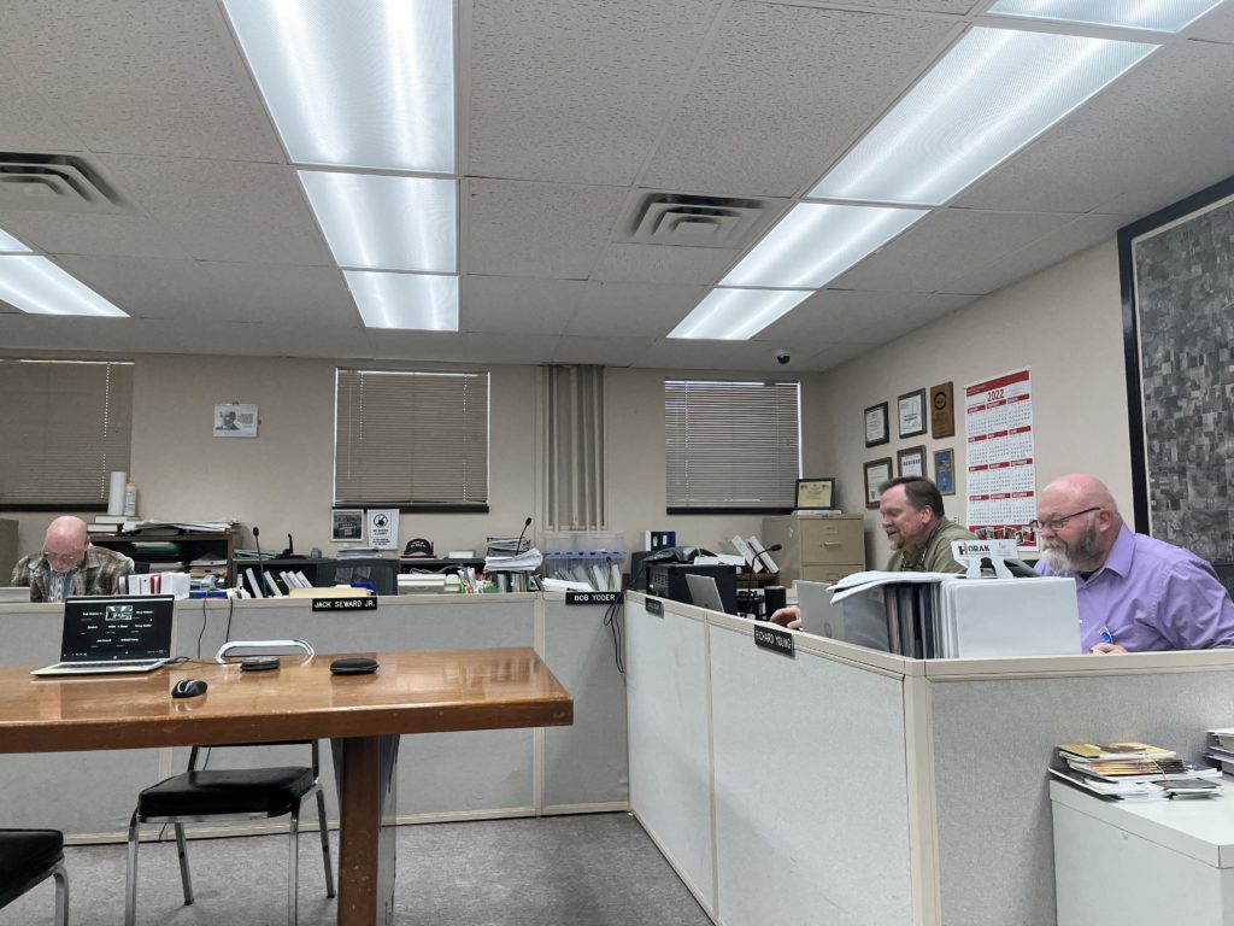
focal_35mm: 26
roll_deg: +0.2
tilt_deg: +4.7
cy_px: 463
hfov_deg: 67.3
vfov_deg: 53.1
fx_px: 927
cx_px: 617
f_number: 1.6
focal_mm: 5.1
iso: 80
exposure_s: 1/120
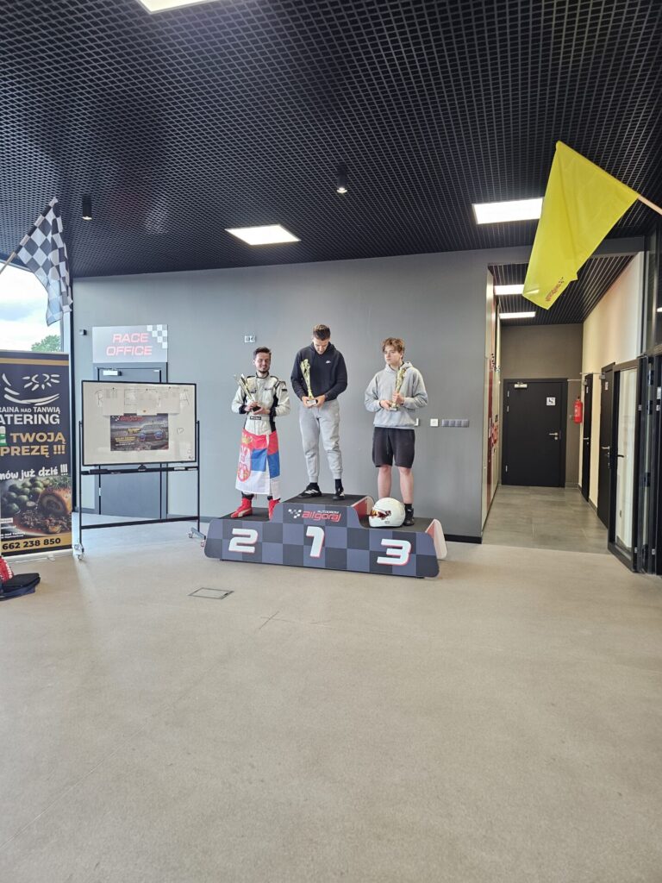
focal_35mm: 23
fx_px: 586
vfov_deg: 73.9
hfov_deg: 58.9
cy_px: 442
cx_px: 331
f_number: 1.7
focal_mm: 6.3
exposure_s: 1/100
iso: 200
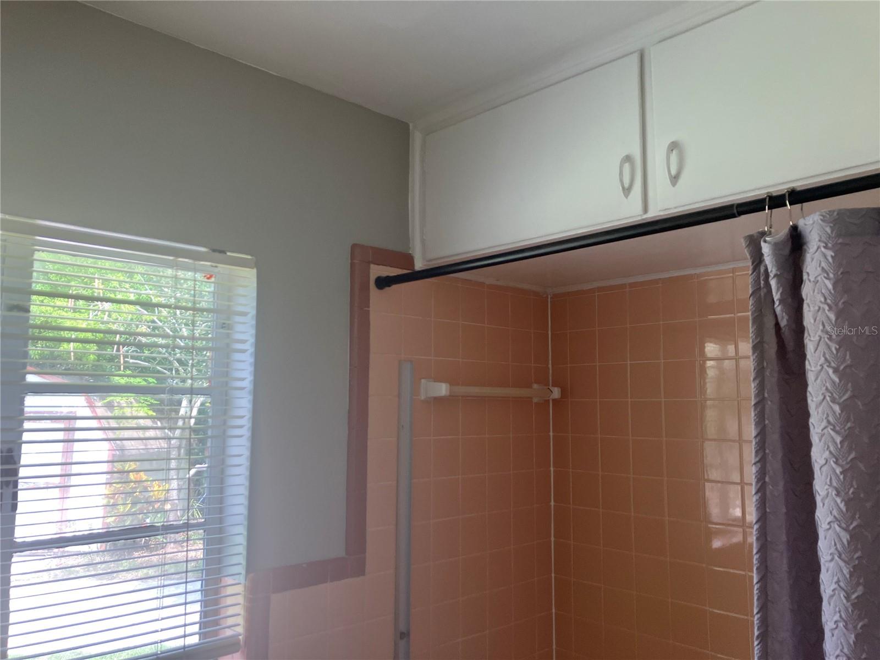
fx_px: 712
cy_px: 330
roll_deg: -0.6
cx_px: 440
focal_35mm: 28
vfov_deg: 49.7
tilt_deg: +5.9
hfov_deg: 63.4
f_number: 1.8
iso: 80
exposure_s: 1/121
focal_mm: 3.99
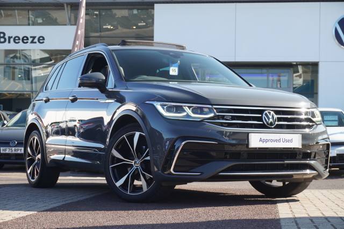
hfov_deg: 28.7
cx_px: 172
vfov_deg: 19.3
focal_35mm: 70
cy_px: 114
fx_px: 673
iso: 400
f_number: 8
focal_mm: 47
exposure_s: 1/125
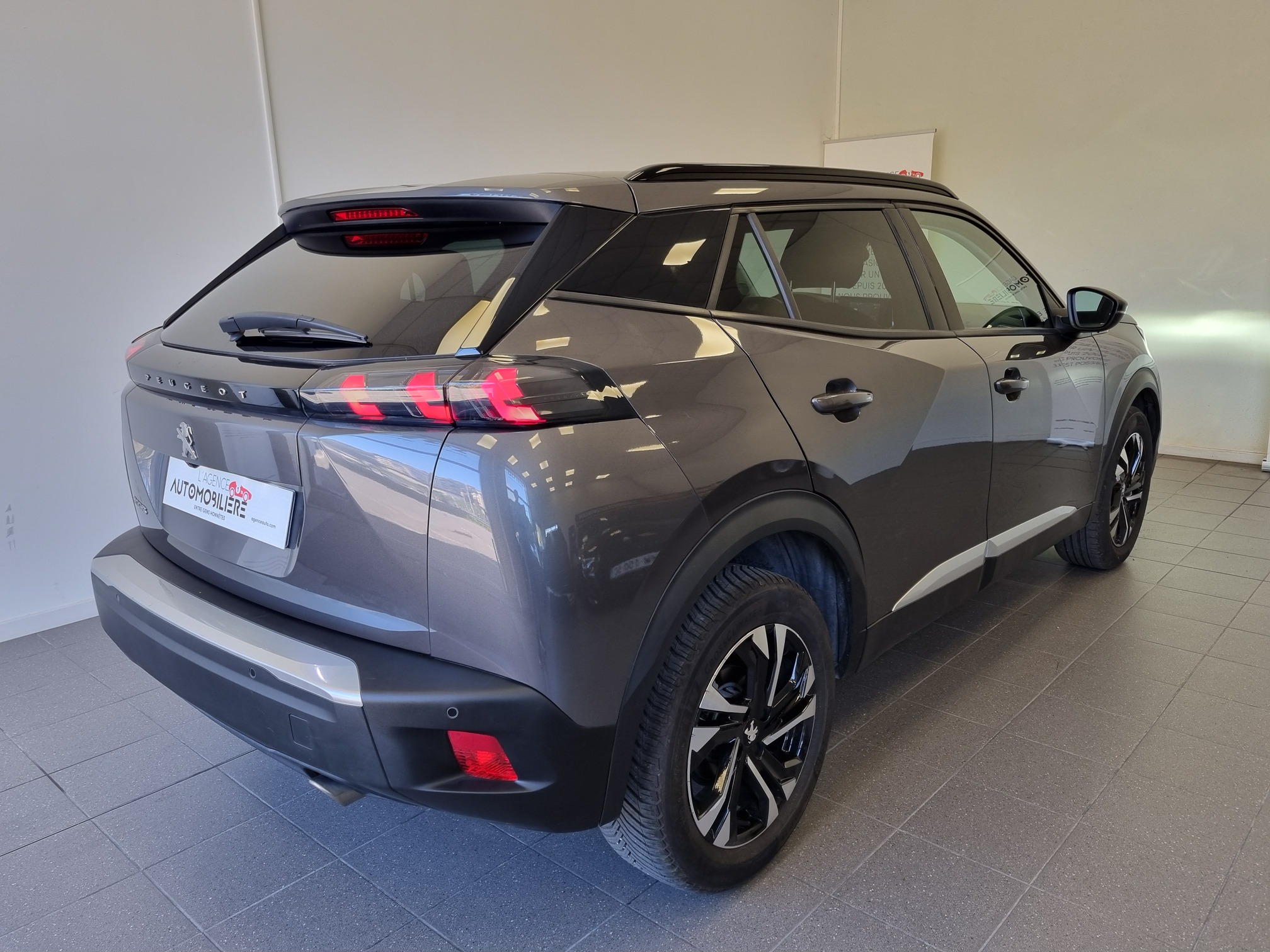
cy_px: 476
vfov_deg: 53.1
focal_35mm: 26
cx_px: 635
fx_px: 954
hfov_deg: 67.3
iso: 80
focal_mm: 5.4
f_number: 1.8
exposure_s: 1/100
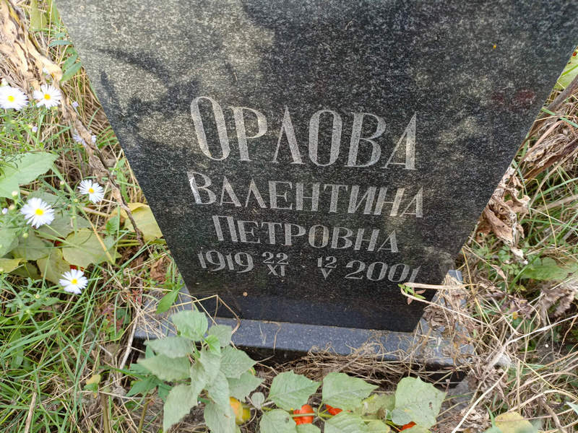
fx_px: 417
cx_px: 289
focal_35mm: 25
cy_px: 216
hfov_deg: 69.4
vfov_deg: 54.9
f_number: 1.69
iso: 191
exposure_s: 1/50
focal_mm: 4.76
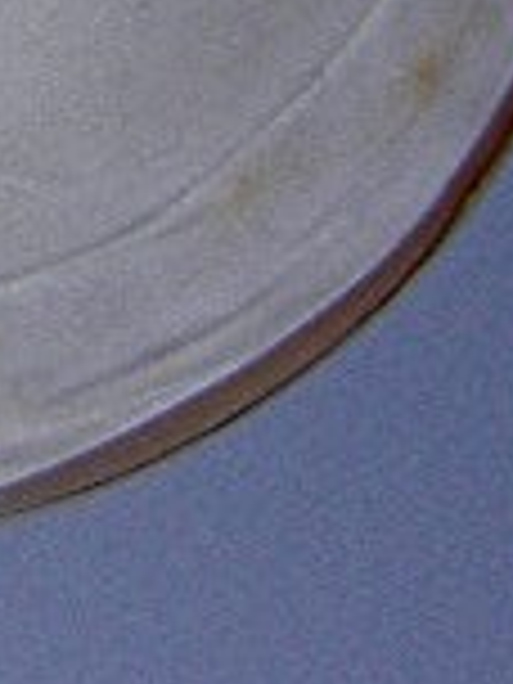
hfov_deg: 10.1
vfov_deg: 12.3
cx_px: -230
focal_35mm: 143
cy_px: -662
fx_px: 2826
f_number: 3.6
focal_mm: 6.2
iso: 400
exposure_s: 1/48.2
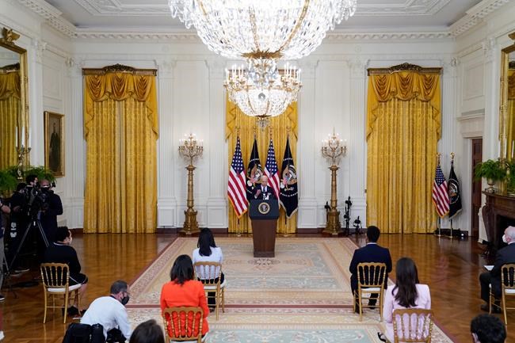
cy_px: 172
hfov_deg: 49.6
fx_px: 558
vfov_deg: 34.2
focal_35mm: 39
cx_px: 258
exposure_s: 1/400
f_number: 2.8
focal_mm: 39
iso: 3200
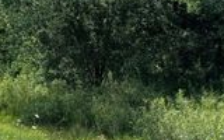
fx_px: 647
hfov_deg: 19.6
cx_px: 98
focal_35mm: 106
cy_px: 25
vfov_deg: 12.3
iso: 32
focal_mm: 4.6
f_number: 1.8
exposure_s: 1/377
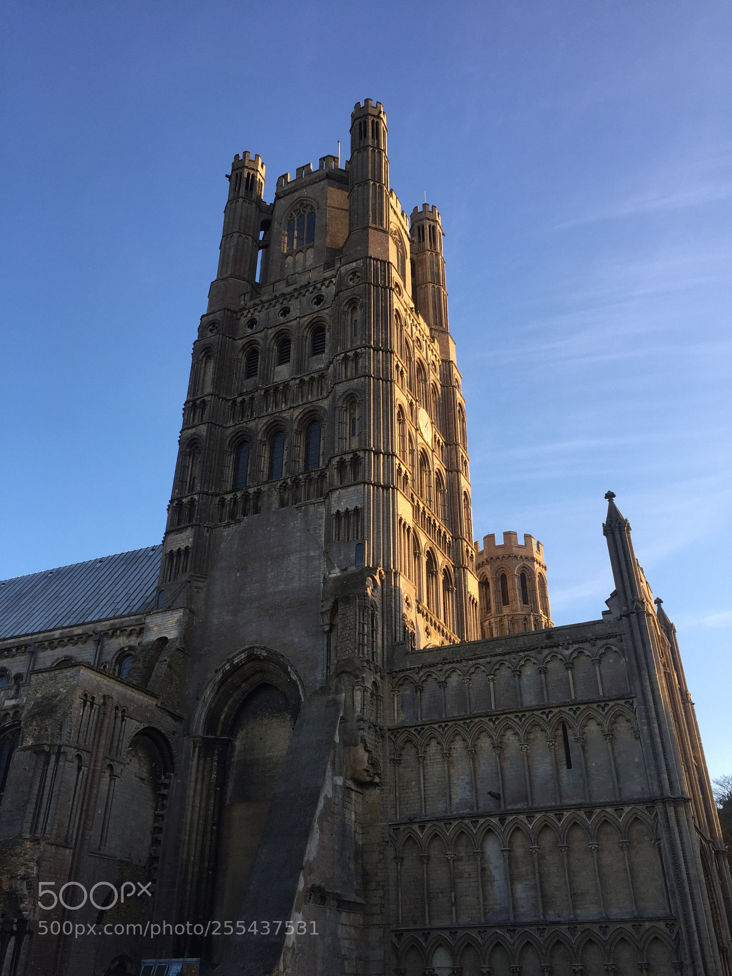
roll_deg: +0.4
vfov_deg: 61.7
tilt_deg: +30.8
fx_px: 818
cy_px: 488
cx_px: 366
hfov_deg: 48.2
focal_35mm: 29
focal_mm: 4.15
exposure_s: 1/377
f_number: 2.2
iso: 32
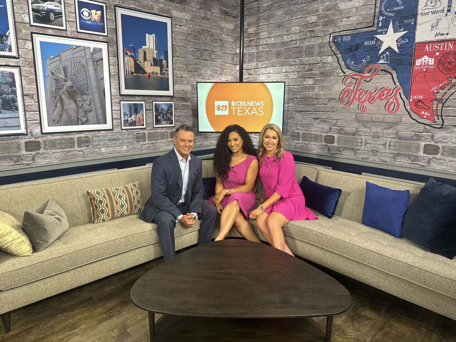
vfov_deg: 54.9
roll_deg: -0.8
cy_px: 168
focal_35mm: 25
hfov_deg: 69.4
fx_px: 329
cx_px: 236
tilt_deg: -11.9
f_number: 1.78
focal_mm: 6.86
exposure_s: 1/120
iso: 200
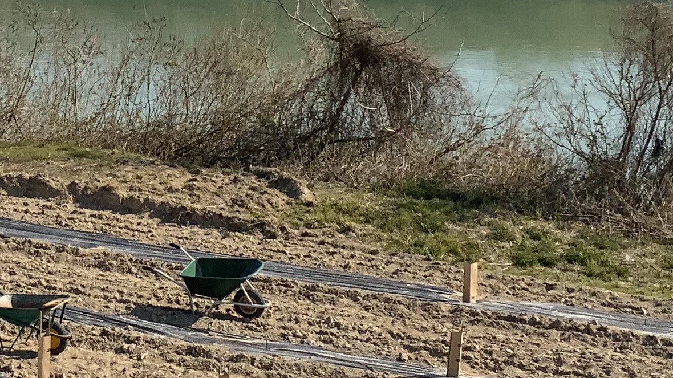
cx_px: 86
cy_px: 49
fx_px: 1927
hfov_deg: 19.5
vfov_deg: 11.2
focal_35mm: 108
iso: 20
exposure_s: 1/2538
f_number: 1.8
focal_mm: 3
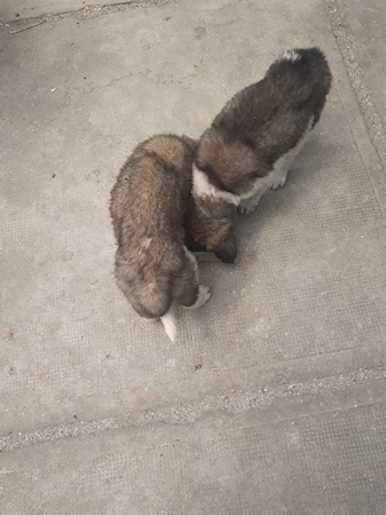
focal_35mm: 28
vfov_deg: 63.5
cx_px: 192
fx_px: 417
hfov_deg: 49.7
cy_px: 259
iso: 40
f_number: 1.9
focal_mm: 3.6
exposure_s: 1/182
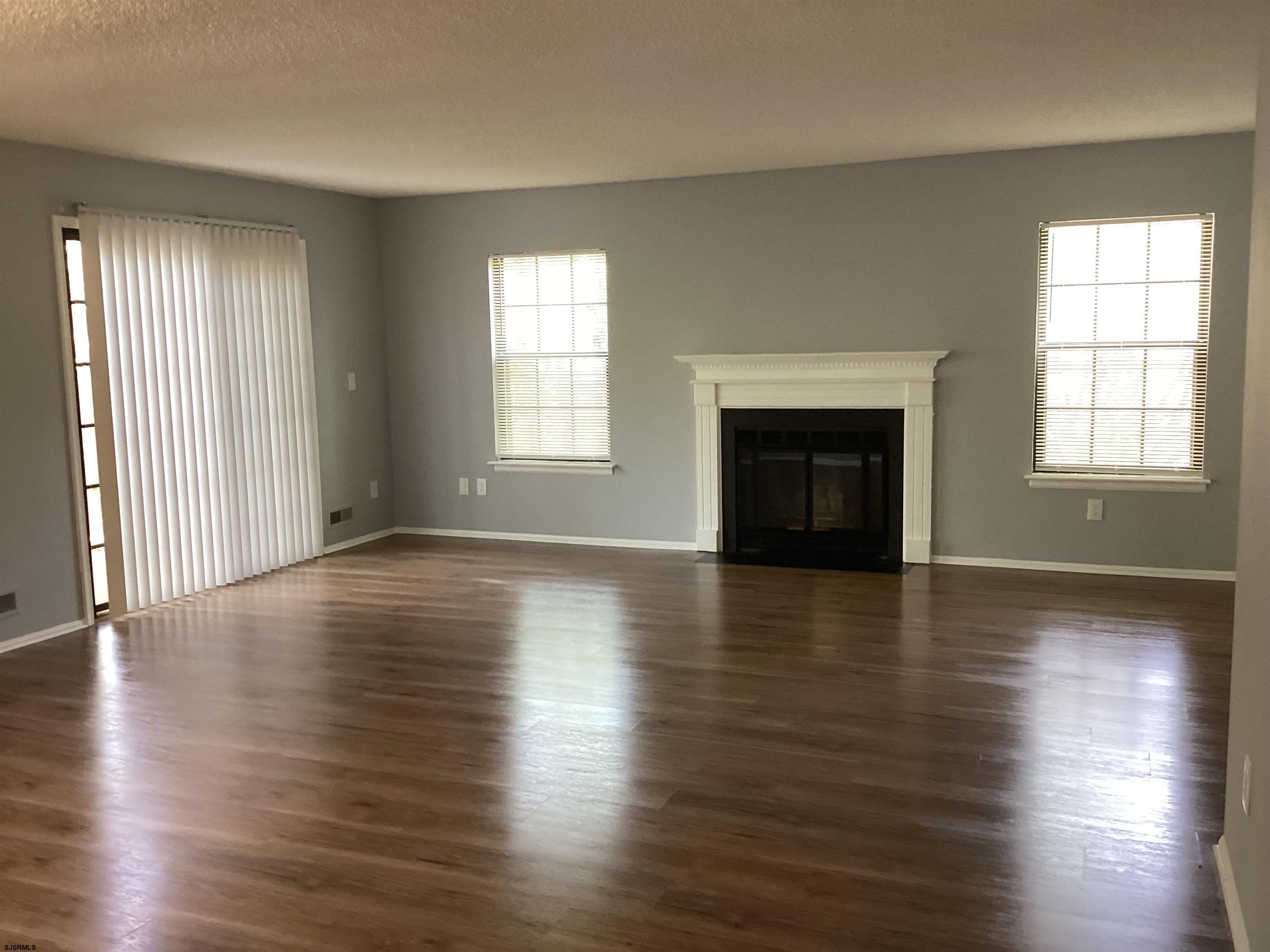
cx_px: 635
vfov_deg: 45.4
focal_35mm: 31
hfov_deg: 58.4
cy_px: 476
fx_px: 1137
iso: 160
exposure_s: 1/60
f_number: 2.4
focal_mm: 3.3
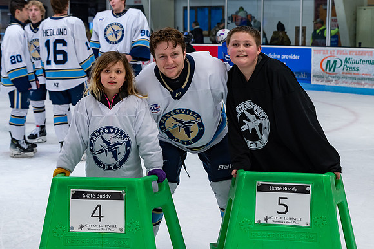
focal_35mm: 75
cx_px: 191
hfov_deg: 27.0
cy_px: 119
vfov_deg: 18.2
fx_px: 779
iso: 400
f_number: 4
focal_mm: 42
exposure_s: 1/250
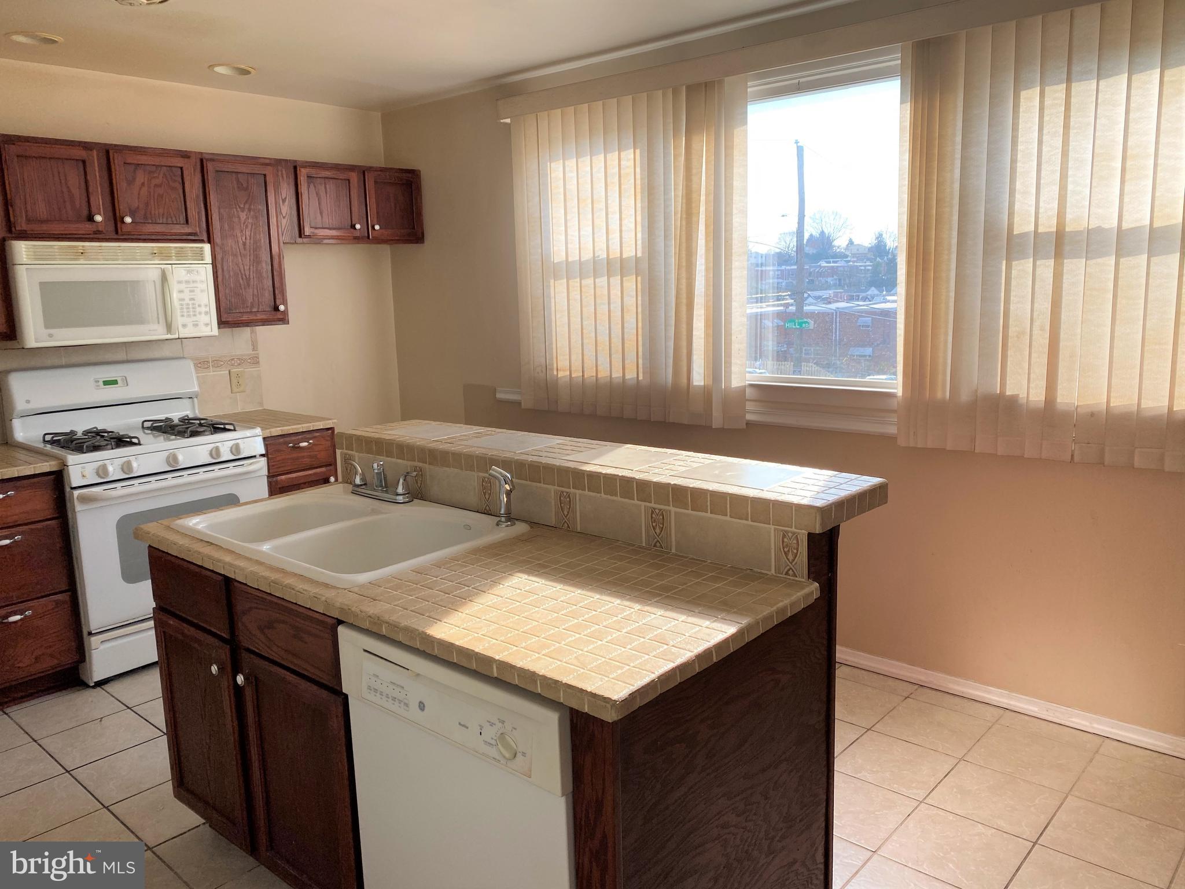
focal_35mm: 26
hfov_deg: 67.3
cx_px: 592
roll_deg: +1.8
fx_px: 890
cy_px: 444
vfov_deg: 53.1
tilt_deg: -8.1
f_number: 1.8
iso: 32
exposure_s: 1/414
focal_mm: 4.25
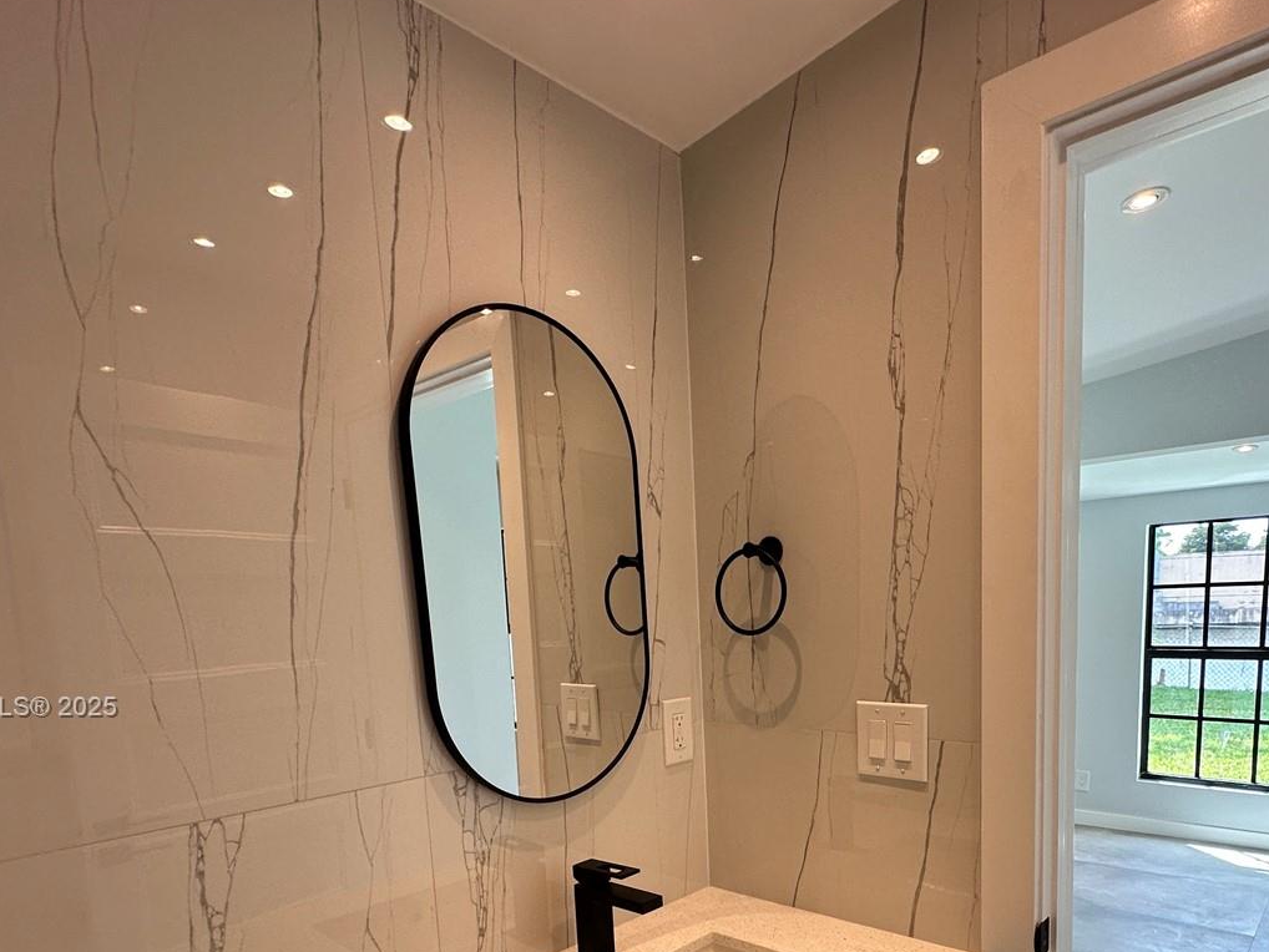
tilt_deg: -7.0
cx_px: 716
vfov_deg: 58.1
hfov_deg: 76.0
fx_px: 807
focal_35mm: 22
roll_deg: +1.6
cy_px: 709
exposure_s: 1/120
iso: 64
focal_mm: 2.22
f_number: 2.2
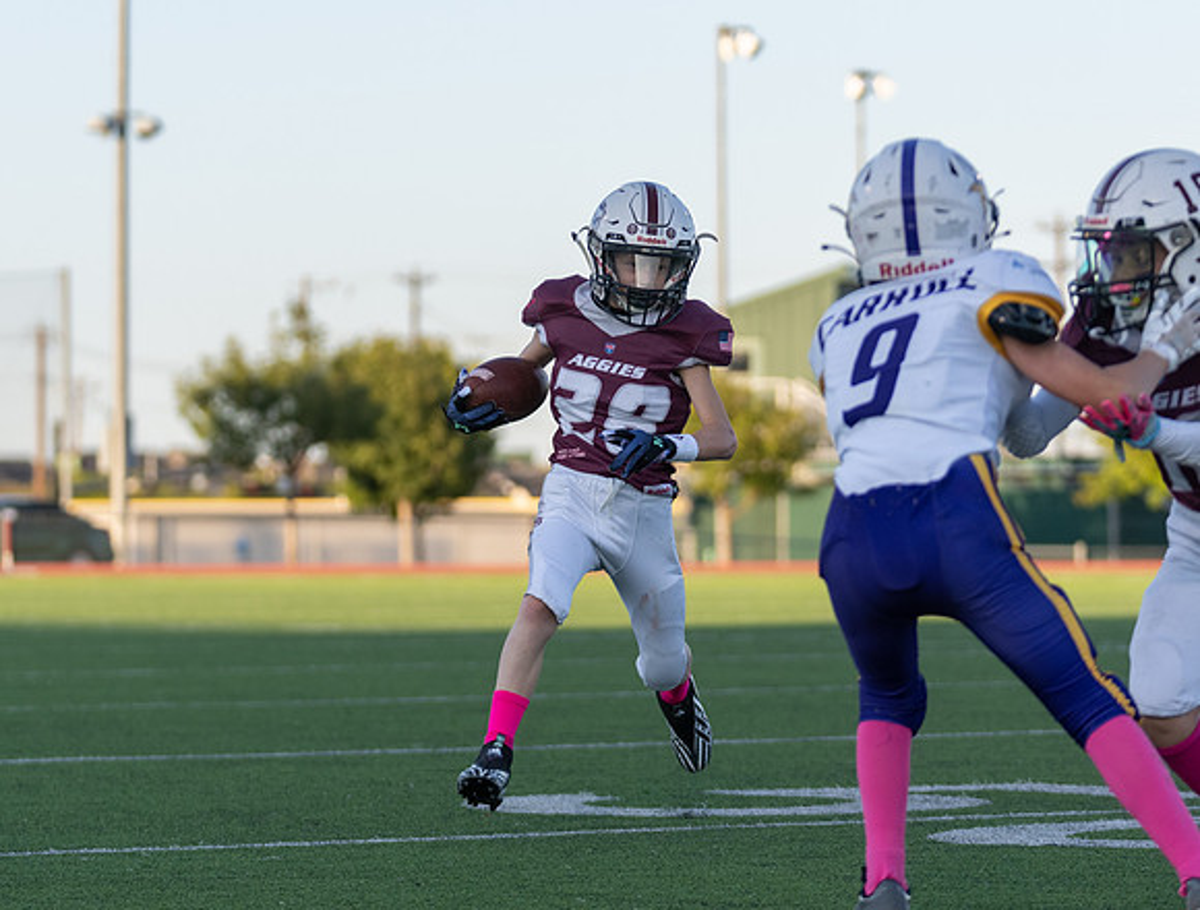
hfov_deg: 10.4
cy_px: 505
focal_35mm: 190
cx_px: 614
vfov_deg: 7.9
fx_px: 6620
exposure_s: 1/1250
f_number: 2.8
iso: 250
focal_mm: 104
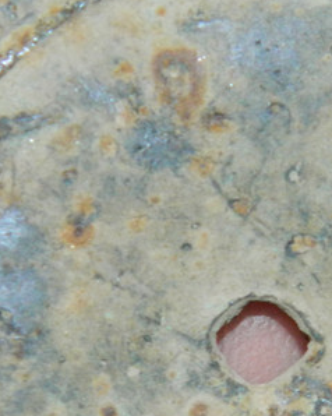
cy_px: 374
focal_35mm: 360
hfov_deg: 4.3
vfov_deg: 5.4
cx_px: 263
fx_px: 4426
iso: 200
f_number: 12.6
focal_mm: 18.6
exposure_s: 1/60
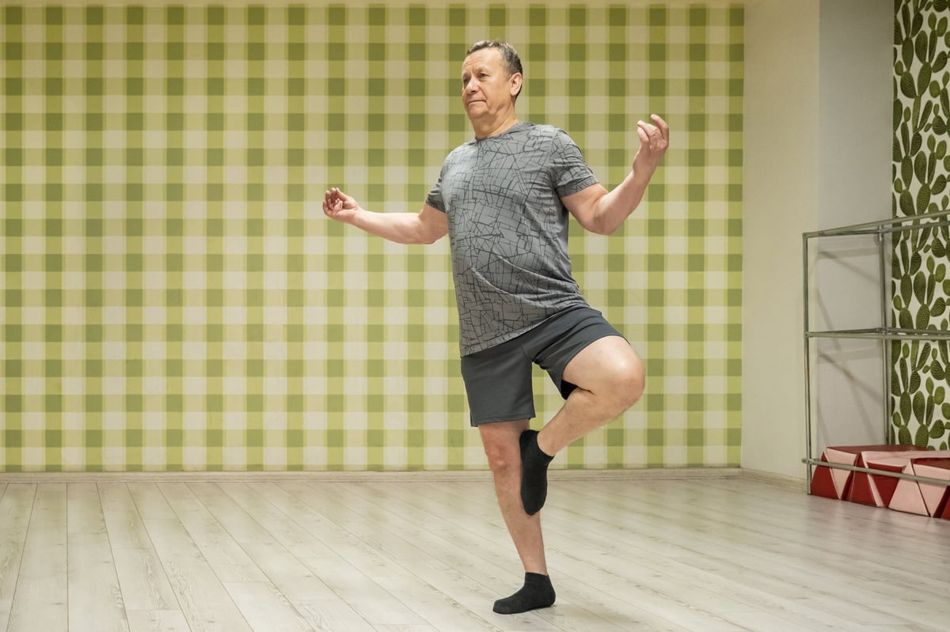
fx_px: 1187
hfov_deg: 43.6
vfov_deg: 29.8
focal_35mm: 45
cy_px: 316
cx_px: 475
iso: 1600
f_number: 3.2
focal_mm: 30
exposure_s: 1/100
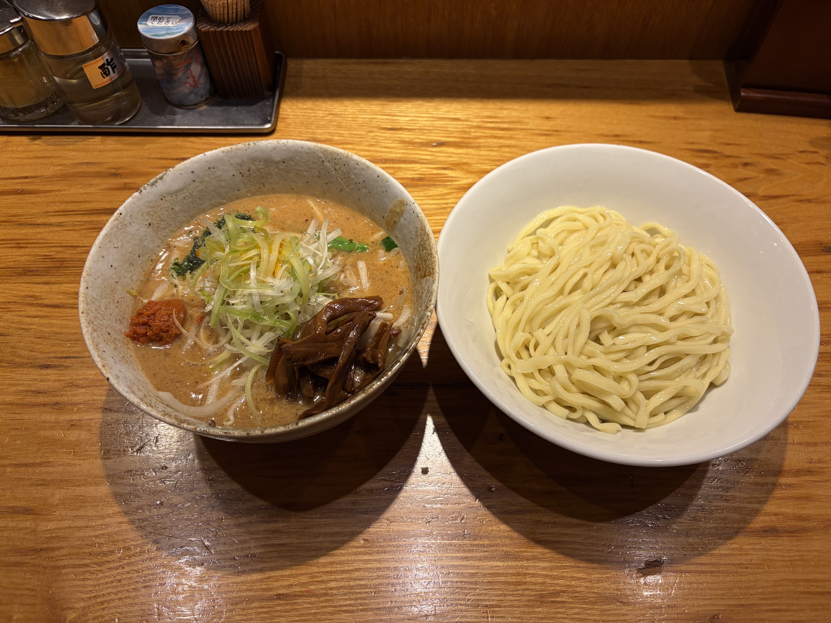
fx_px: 624
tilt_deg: -56.6
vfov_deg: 53.1
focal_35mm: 26
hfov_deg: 67.3
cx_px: 416
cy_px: 312
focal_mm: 5.96
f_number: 1.6
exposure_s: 1/269
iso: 40
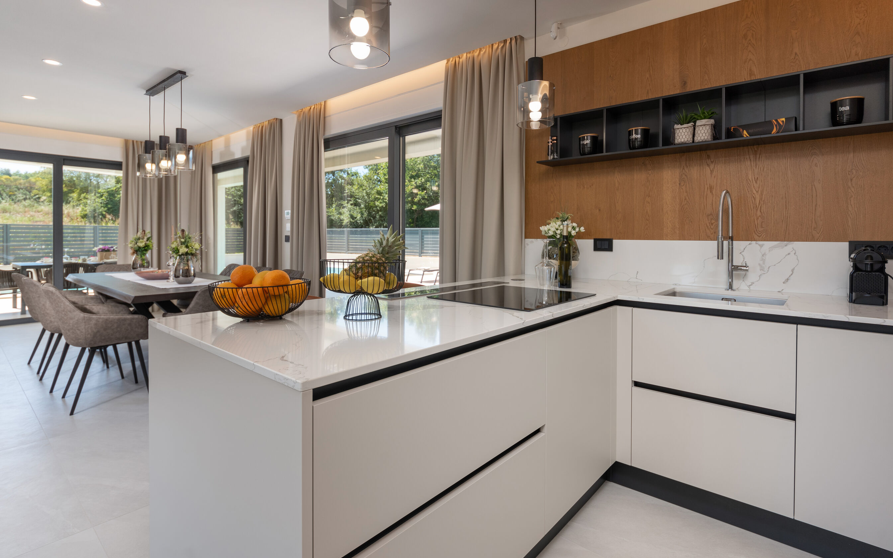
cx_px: 465
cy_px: 262
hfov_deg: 94.3
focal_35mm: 17
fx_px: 414
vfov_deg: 67.9
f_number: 7.1
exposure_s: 1/200
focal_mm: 16
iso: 320
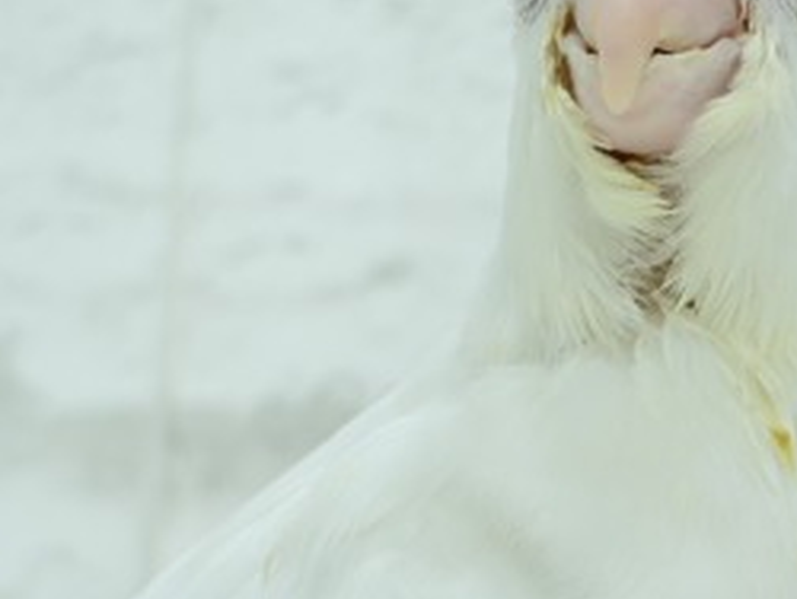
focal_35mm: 133
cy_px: 293
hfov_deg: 14.7
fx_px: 3065
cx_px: 660
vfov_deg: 11.2
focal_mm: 5.96
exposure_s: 1/100
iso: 50
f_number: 1.6
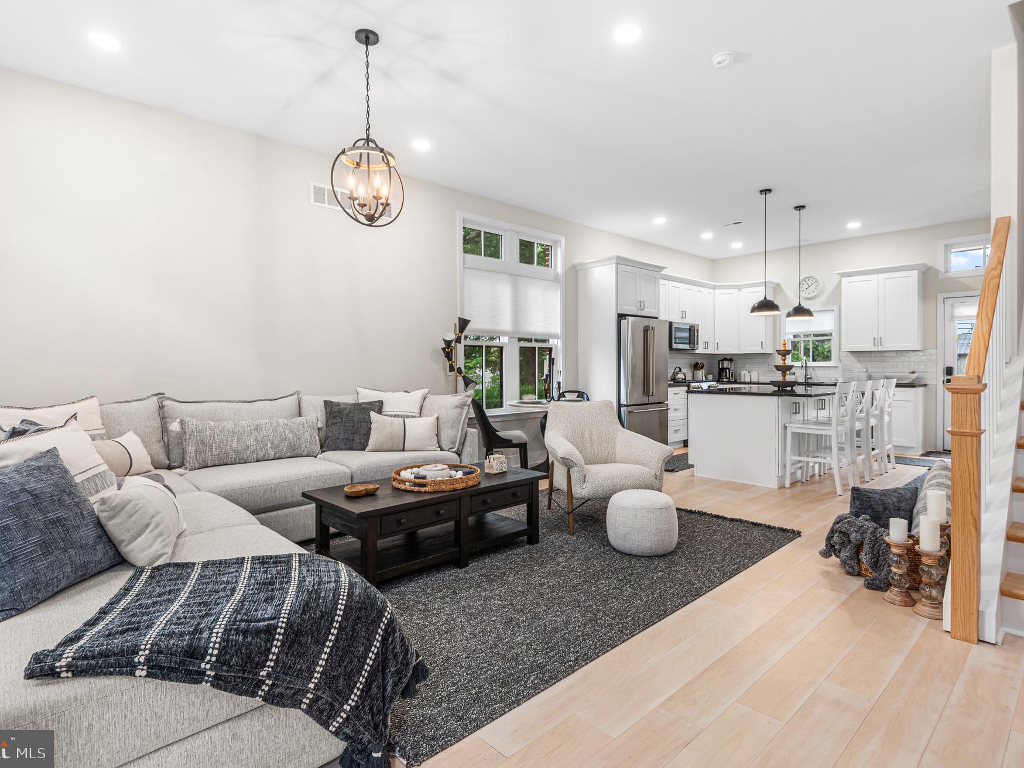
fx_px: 533
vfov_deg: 71.6
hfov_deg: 87.7
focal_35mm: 18
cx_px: 524
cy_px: 373
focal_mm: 16
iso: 200
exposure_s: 1/5
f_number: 9
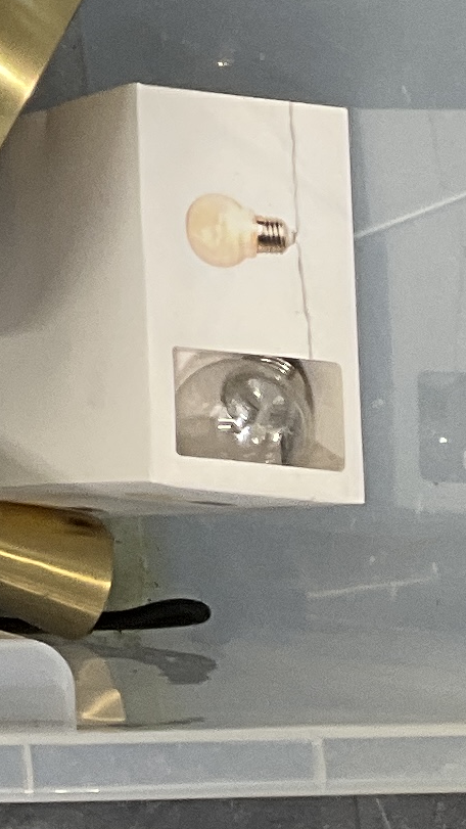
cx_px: -1117
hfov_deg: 6.7
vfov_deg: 13.0
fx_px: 3450
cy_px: -392
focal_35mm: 157
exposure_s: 1/50
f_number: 1.8
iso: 50
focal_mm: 3
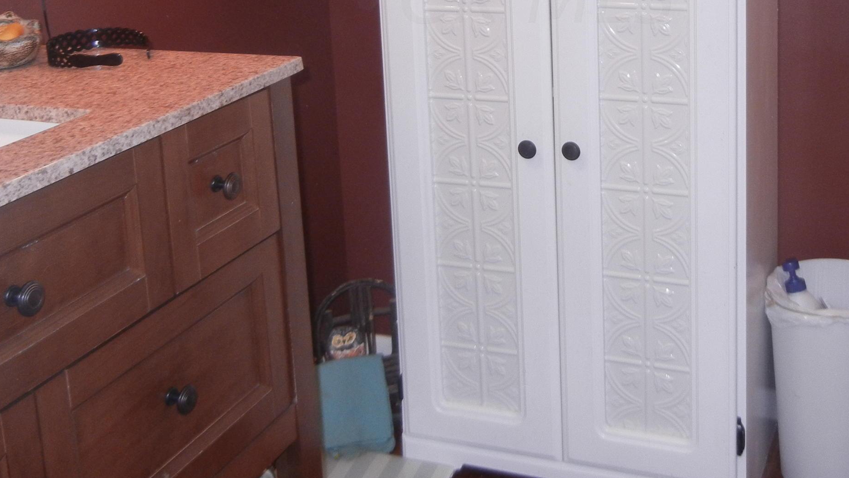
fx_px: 1193
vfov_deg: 21.8
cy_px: -6
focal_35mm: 53
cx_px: 536
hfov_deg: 38.9
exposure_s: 1/30
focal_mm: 5.4
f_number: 3.5
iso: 200
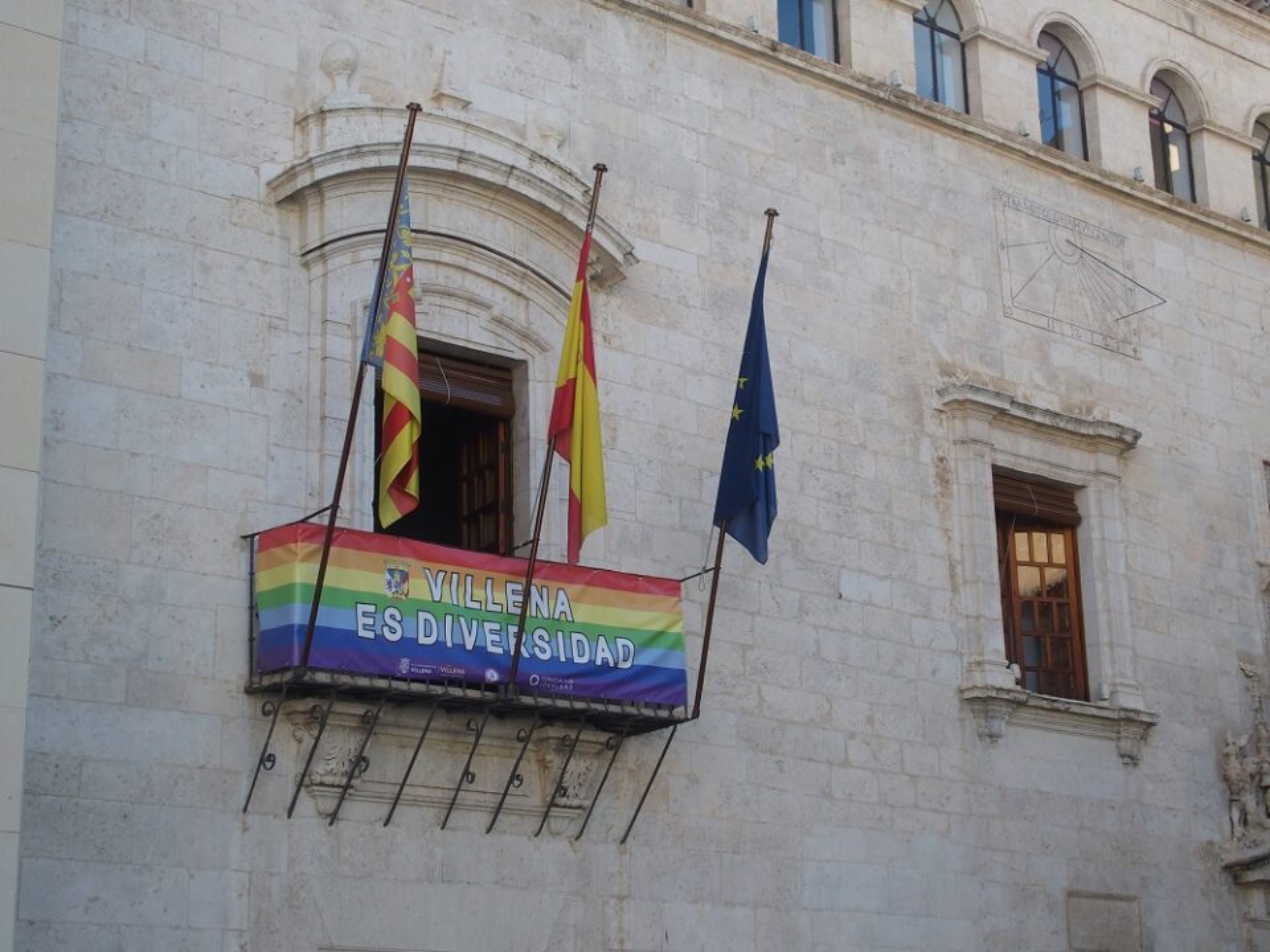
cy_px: 476
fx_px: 2275
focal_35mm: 62
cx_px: 635
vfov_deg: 23.7
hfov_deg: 31.2
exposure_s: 1/320
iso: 100
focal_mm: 13.2
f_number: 3.5
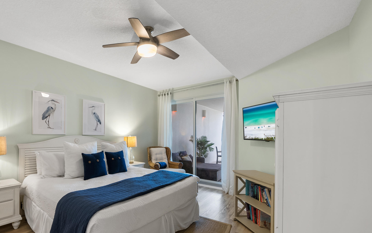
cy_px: 133
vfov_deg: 67.7
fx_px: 172
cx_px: 129
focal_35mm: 17
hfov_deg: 91.5
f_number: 7.1
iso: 800
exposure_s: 1/4
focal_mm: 12
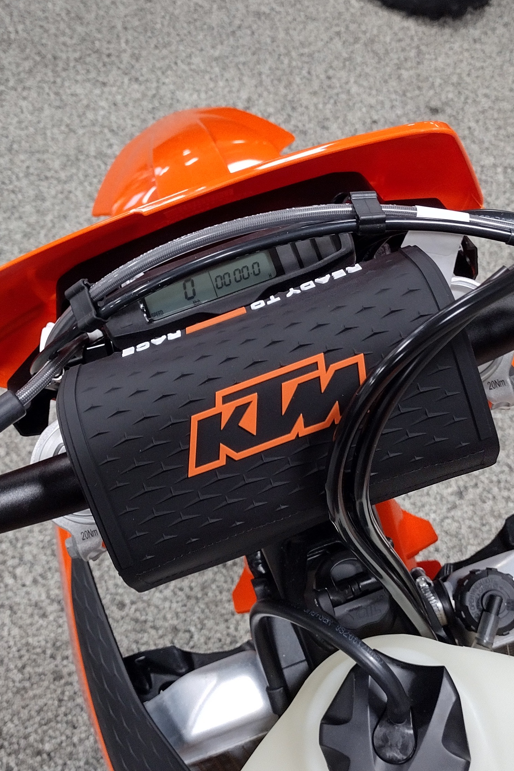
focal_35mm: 50
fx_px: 1071
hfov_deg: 27.0
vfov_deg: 39.5
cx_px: 243
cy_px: 341
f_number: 1.7
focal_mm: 4.71
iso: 233
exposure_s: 1/40
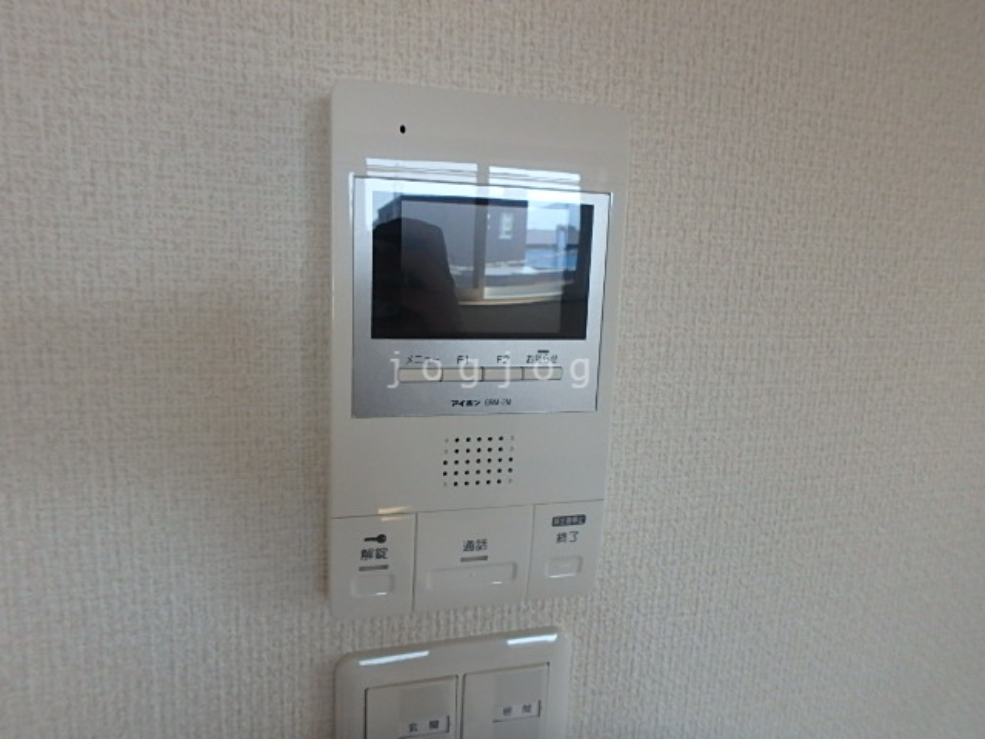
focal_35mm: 21
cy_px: 370
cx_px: 492
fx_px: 598
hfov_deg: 79.0
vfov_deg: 63.4
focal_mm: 3.7
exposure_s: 1/160
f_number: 3.5
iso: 500
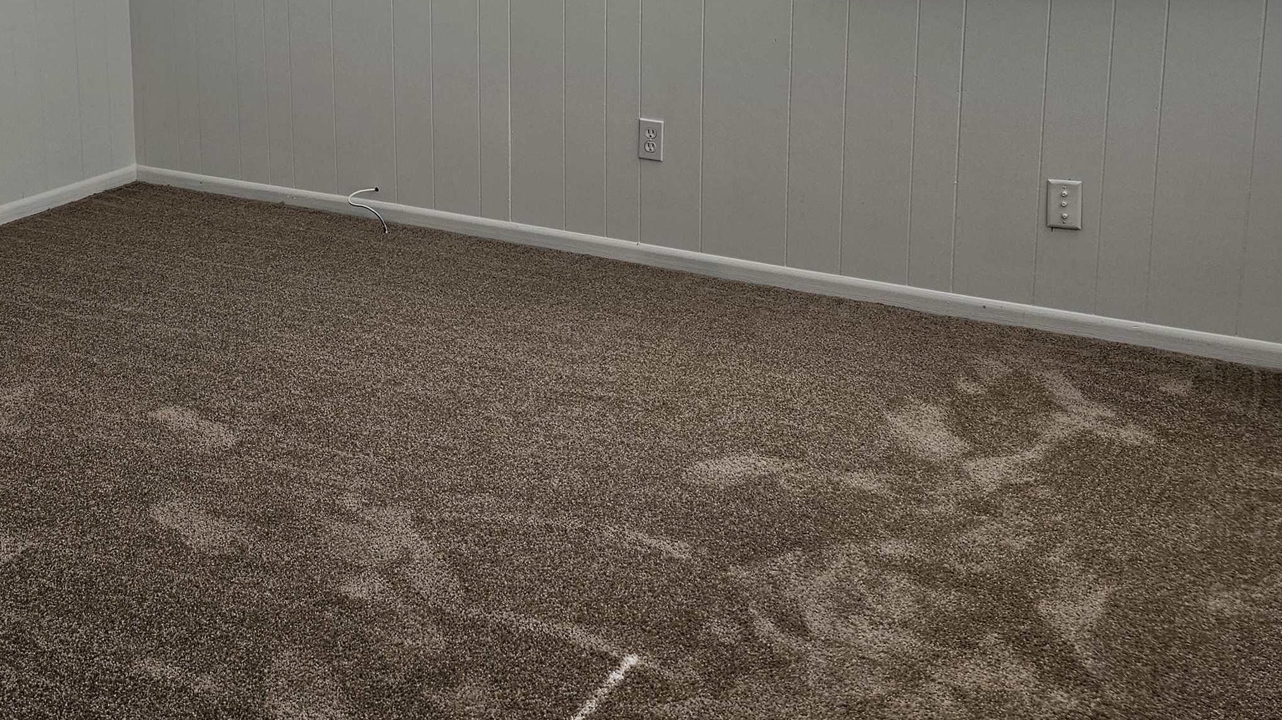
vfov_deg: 29.8
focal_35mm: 38
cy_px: 63
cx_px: 383
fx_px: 1292
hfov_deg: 51.4
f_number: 1.7
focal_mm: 6.3
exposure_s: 1/180
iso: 200
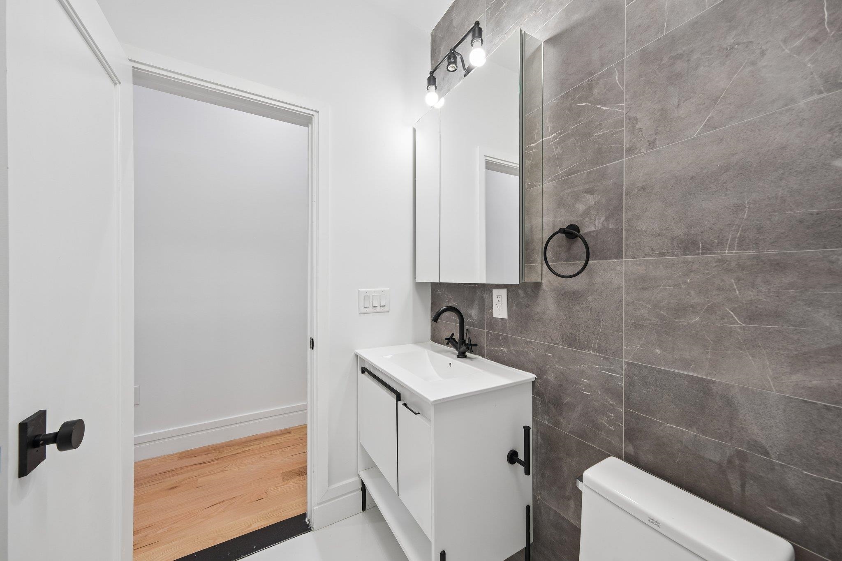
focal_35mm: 13
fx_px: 304
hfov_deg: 108.3
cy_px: 280
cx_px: 421
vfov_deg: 85.4
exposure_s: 1/13
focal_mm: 8.4
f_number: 5.6
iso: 160
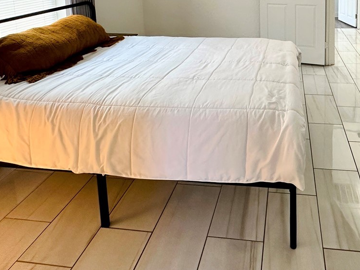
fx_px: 312
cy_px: -6
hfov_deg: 58.2
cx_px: 250
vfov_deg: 40.4
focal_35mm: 30
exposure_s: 1/120
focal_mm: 2.22
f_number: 2.2
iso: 250
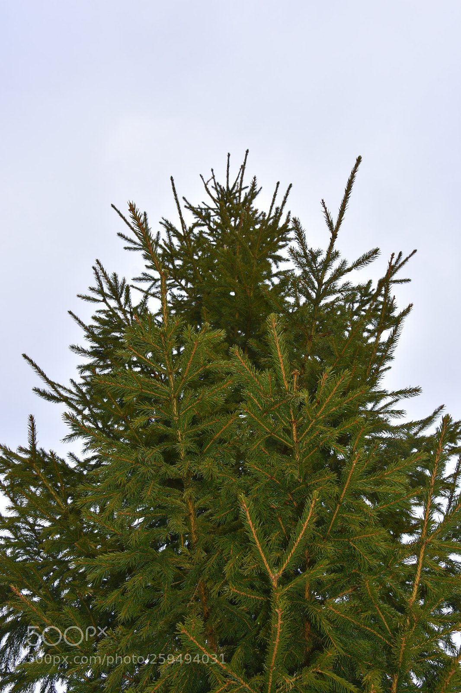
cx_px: 230
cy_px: 346
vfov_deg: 51.3
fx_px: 721
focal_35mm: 38
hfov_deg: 35.5
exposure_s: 1/250
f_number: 9
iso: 100
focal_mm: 25
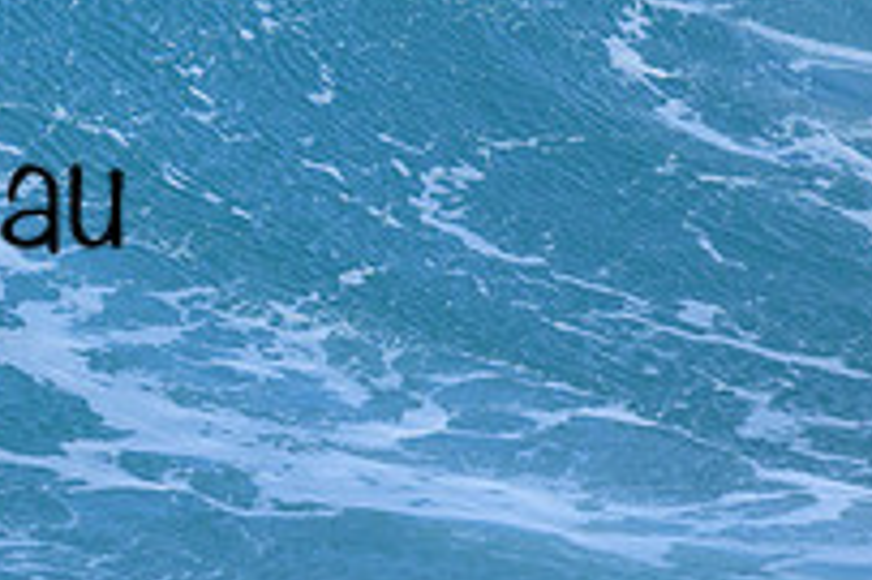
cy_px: 26
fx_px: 63506
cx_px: -153
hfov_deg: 0.8
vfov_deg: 0.5
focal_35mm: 2624
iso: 1100
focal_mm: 800
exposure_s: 1/2000
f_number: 6.3
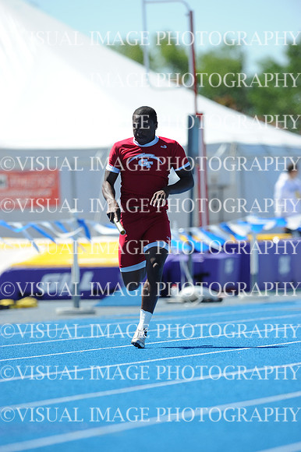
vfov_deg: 5.2
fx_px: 5022
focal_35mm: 400
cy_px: 226
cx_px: 150
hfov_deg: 3.4
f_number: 5.6
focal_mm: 400
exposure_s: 1/1600
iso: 320
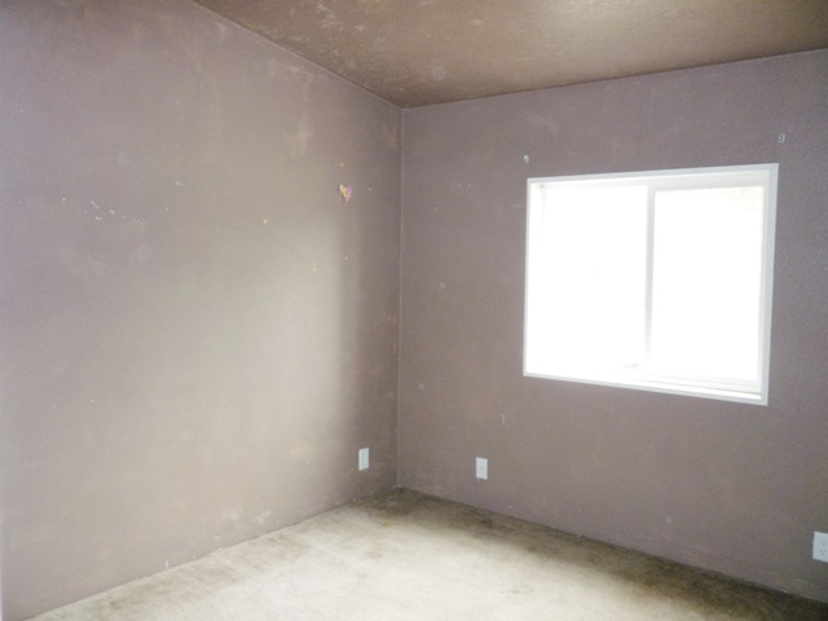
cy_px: 310
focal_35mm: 29
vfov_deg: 48.2
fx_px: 694
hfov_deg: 61.7
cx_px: 414
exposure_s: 1/8
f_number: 3.3
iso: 320
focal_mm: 5.2
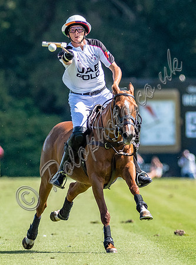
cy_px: 174
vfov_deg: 1.9
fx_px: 7968
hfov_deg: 1.4
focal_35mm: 1046
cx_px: 63
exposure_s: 1/5000
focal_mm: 300
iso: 400
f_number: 4
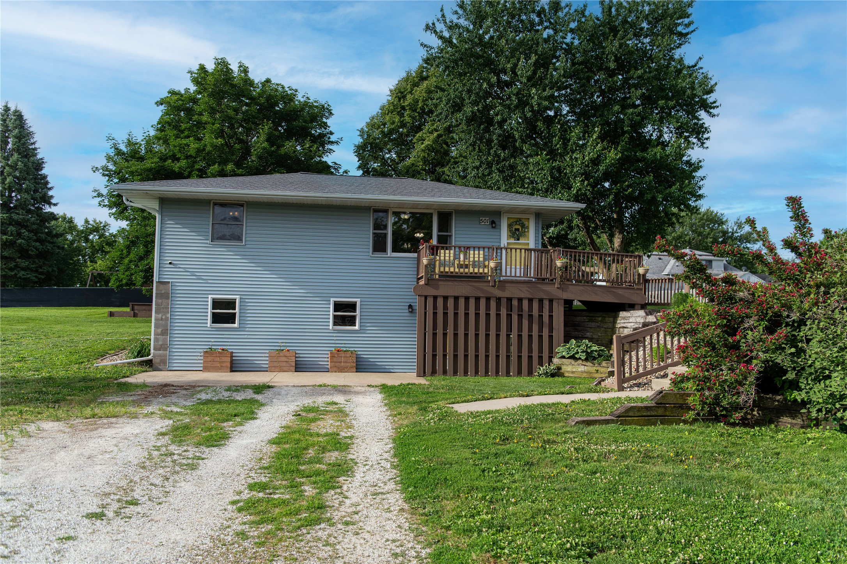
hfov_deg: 61.9
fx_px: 706
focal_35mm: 30
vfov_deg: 43.6
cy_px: 282
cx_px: 424
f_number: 2.8
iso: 200
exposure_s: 1/2500
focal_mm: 30
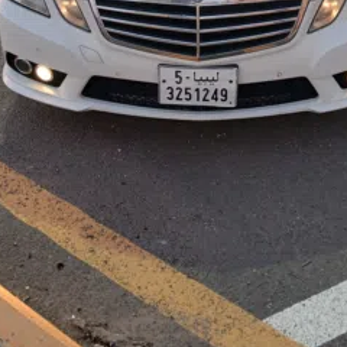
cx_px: 204
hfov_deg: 33.3
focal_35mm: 51
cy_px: -14
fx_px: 578
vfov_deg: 30.6
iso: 80
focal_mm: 3.98
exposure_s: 1/50
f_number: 1.8
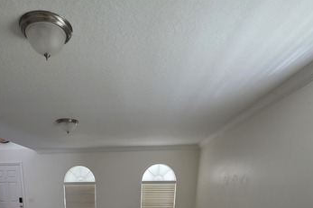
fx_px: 226
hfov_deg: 67.5
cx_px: 104
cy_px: 251
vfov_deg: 37.3
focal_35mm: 26
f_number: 1.9
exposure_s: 1/60
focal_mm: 2.2
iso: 250
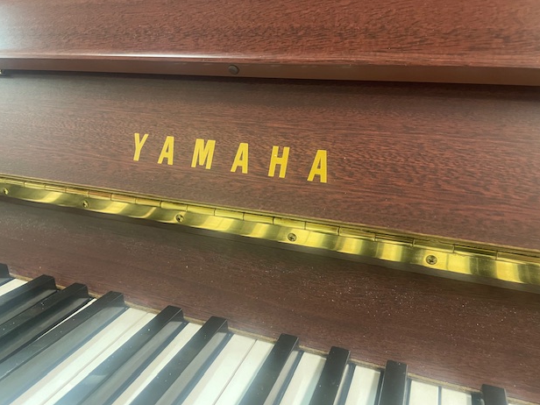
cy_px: 196
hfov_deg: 65.3
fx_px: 421
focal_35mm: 27
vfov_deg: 51.3
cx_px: 266
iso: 640
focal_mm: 4.2
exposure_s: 1/33
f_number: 1.6
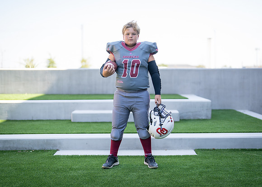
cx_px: 135
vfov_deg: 25.9
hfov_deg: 35.7
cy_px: 97
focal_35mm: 55
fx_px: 406
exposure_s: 1/1600
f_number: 1.2
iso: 100
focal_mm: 50
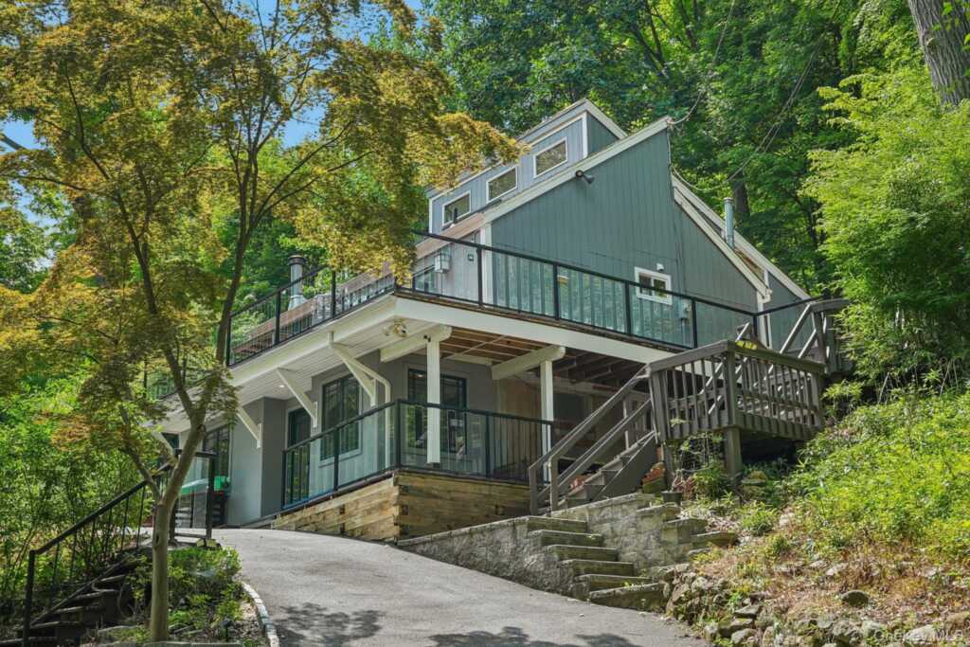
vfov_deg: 28.1
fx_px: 1293
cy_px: 324
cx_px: 485
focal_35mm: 48
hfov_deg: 41.1
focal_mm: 32
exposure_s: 1/50
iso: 100
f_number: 8
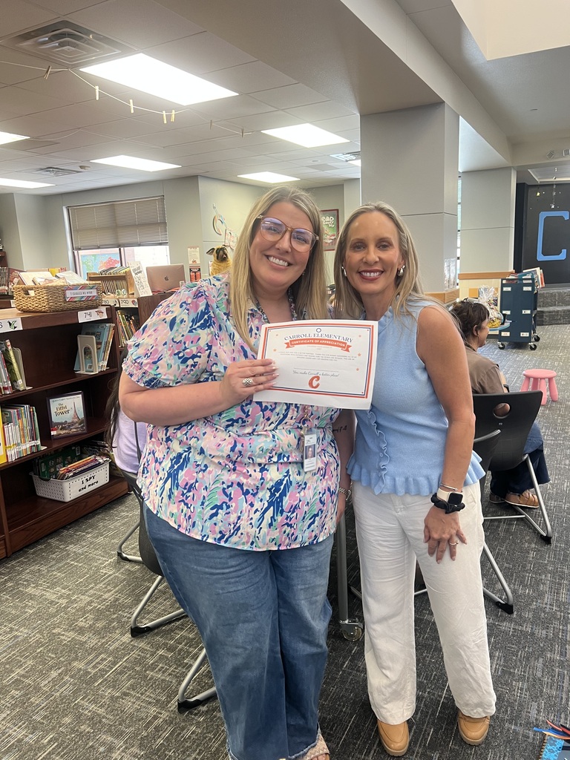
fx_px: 571
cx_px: 285
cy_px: 380
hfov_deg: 53.1
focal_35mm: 26
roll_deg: +4.2
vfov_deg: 67.3
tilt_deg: -11.9
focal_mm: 5.7
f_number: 1.5
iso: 125
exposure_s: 1/60
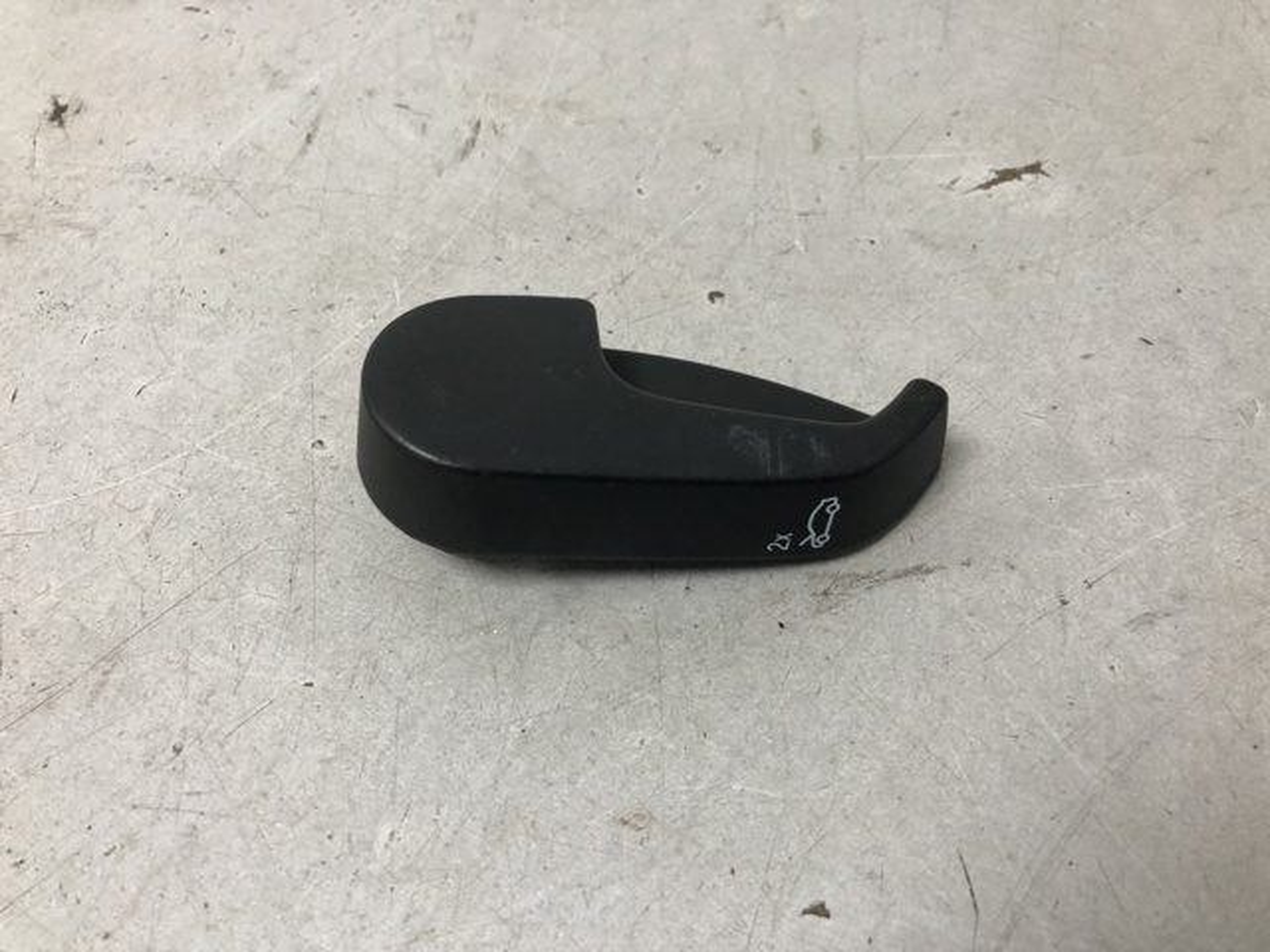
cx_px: 635
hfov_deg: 63.4
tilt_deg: -52.0
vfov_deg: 49.7
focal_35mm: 28
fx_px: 1027
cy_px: 476
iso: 40
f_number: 1.8
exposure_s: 1/33
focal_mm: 4
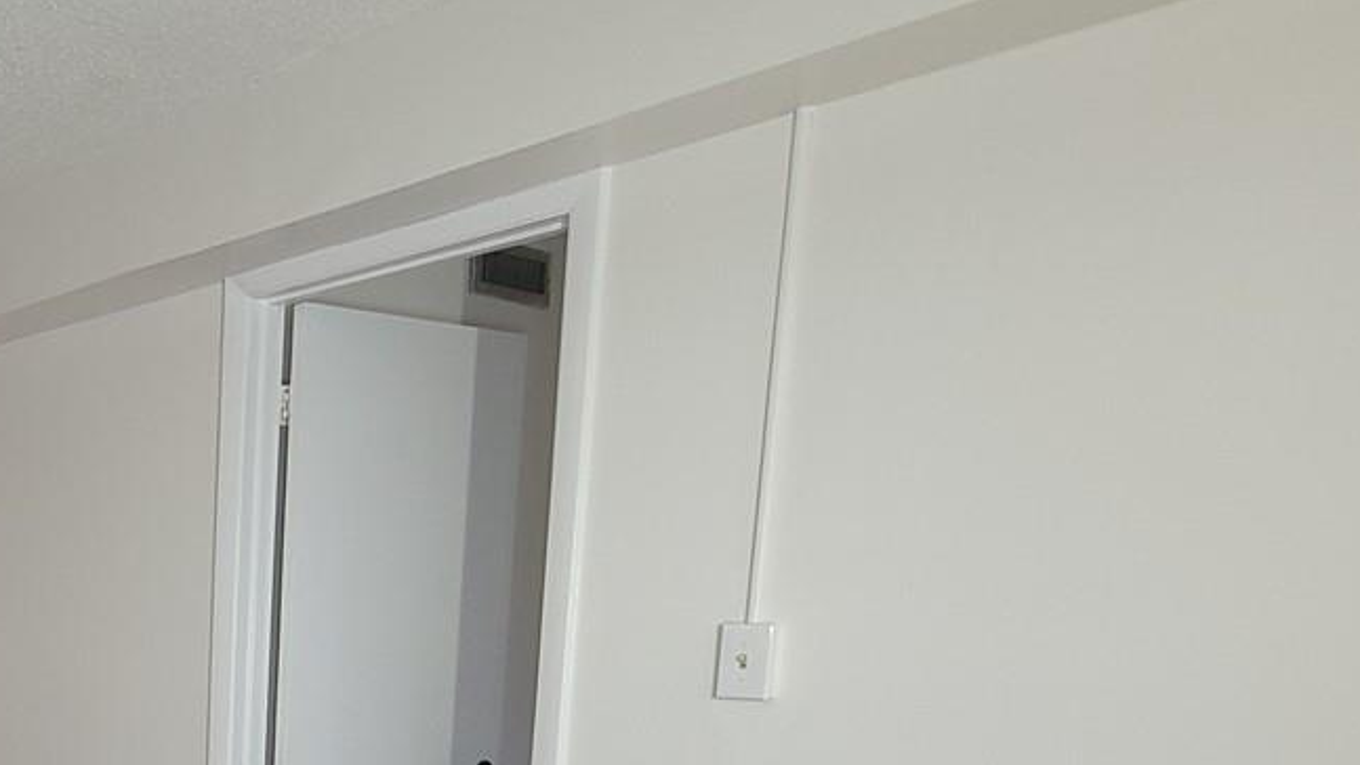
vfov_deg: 30.1
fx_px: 1262
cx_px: -128
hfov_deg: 43.9
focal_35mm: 35
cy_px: 851
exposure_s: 1/40
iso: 64
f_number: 2.2
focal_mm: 2.2
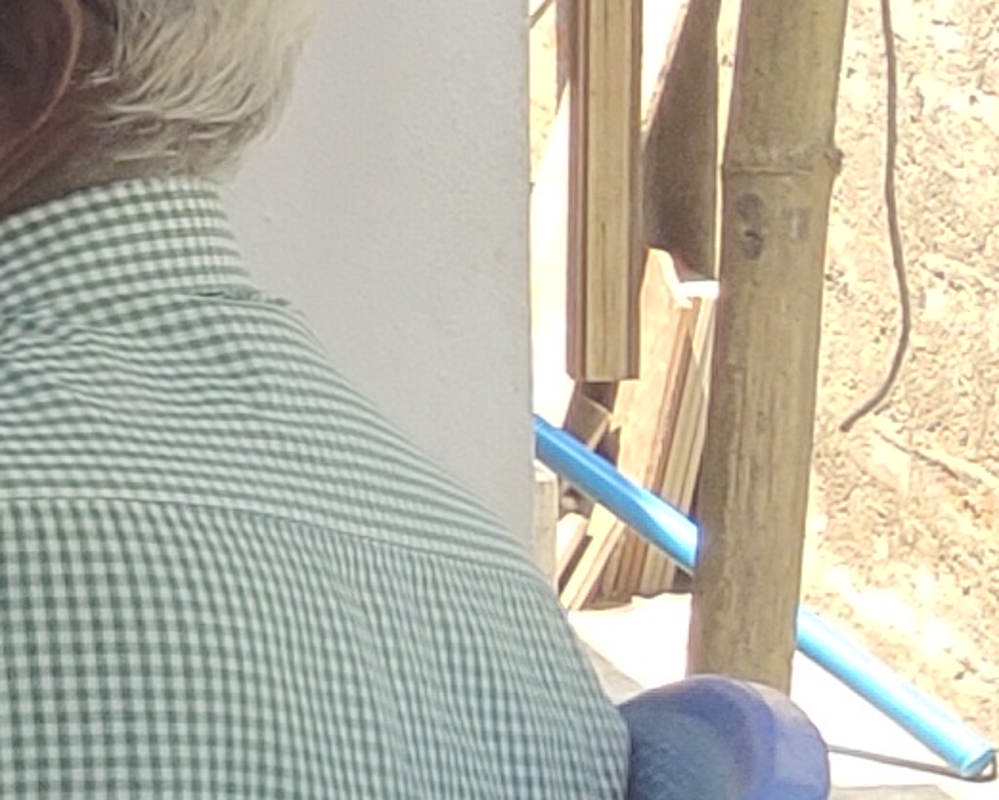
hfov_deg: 8.1
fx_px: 5531
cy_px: 34
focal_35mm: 187
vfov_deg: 8.2
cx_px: -2385
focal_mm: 4.71
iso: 50
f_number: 1.8
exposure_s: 1/364
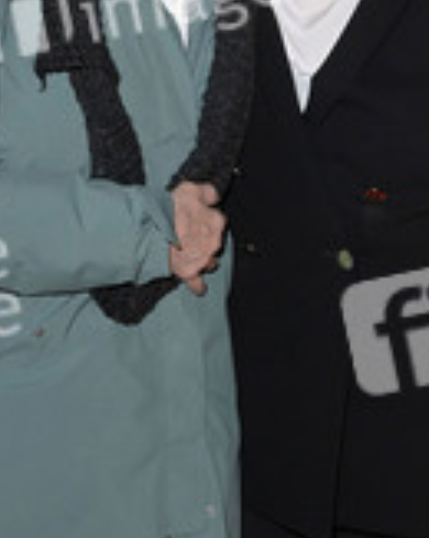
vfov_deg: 20.7
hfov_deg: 16.7
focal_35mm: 92
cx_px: 211
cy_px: 152
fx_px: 1463
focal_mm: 40
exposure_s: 1/30
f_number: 7.1
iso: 2500
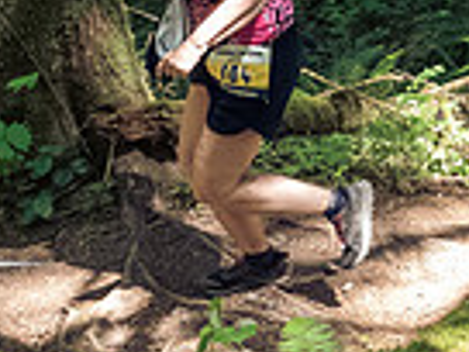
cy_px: -116
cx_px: 735
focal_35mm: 102
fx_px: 1382
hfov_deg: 17.1
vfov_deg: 13.9
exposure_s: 1/1000
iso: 4000
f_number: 2.8
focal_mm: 12
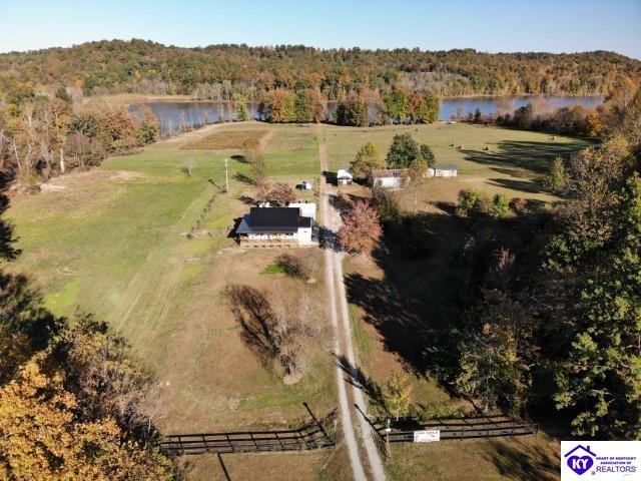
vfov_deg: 56.8
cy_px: 240
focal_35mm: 24
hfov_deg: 71.6
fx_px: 444
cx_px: 320
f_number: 2.8
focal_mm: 4.5
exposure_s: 1/49.4
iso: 100
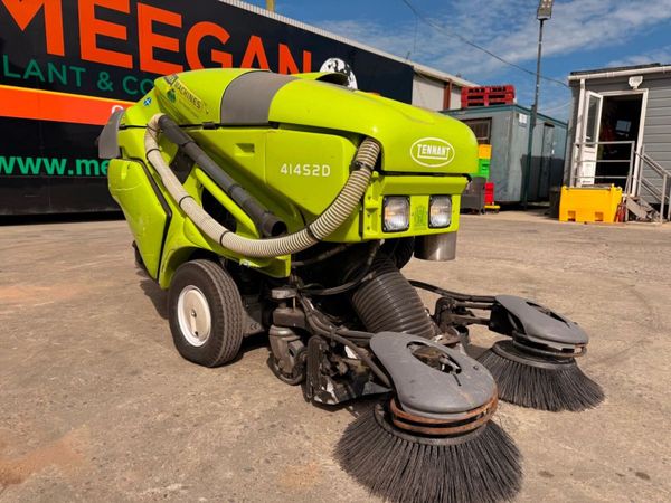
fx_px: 465
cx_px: 336
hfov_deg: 71.6
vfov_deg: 56.8
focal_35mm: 24
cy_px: 252
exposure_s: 1/9091
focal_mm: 6.76
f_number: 1.78
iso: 80
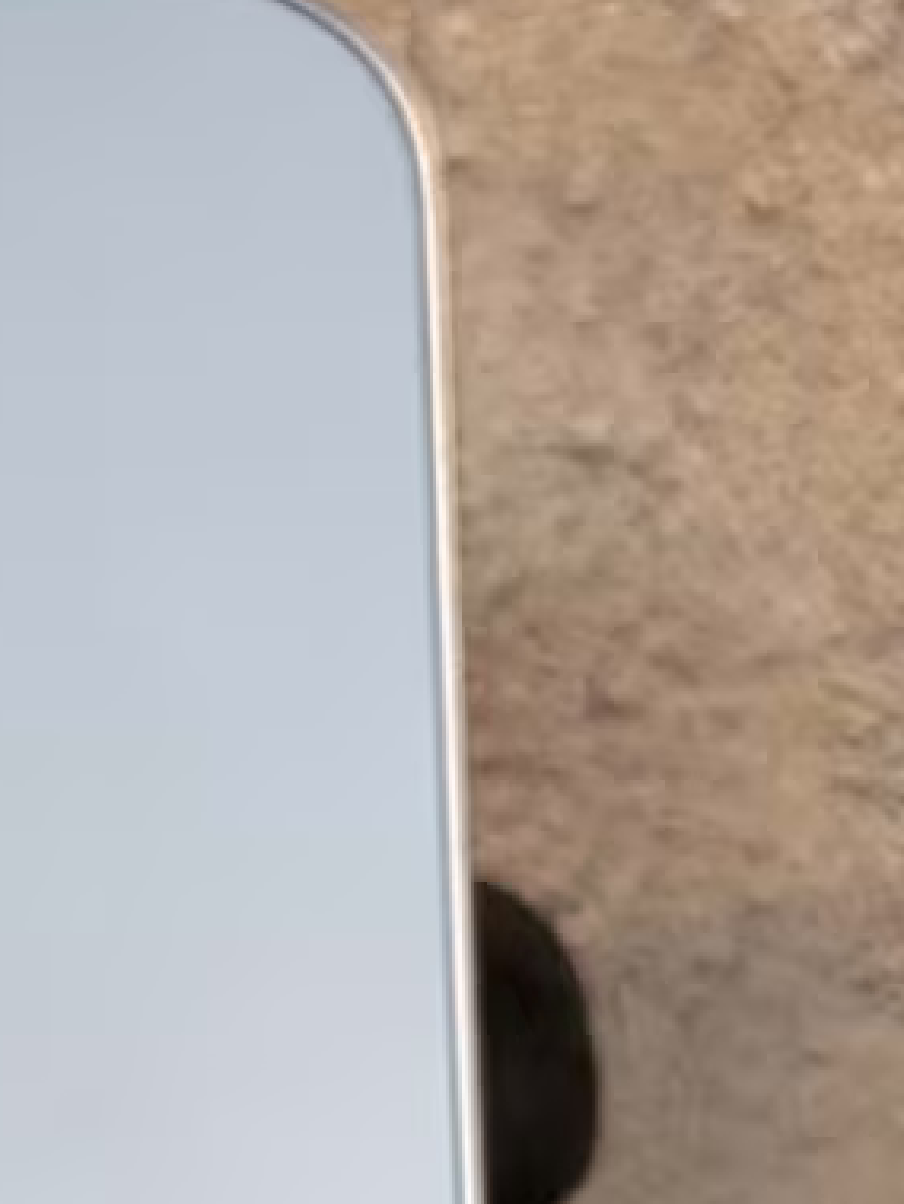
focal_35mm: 203
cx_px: -532
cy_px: 1953
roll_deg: -0.8
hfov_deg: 7.2
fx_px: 7061
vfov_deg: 9.4
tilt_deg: +7.5
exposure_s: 1/50
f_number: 1.78
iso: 80
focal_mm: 6.76
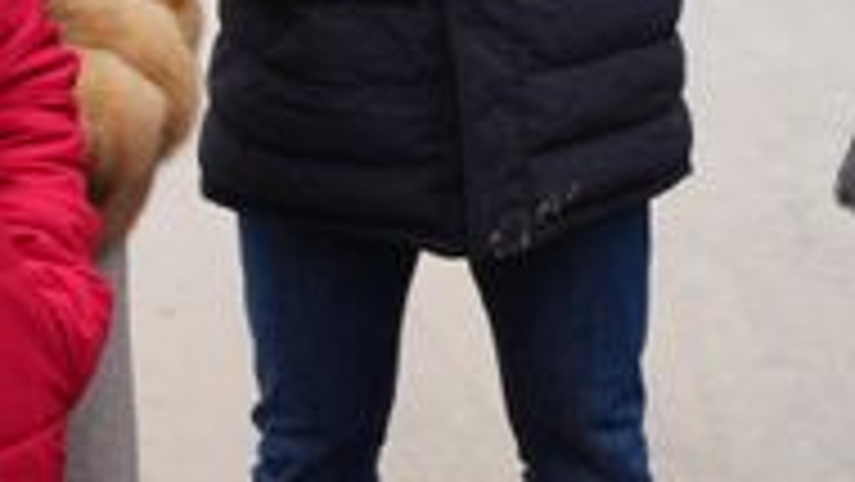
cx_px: 704
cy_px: -234
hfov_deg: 18.9
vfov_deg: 10.5
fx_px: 2540
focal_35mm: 112
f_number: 5.6
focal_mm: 29
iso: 800
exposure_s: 1/320
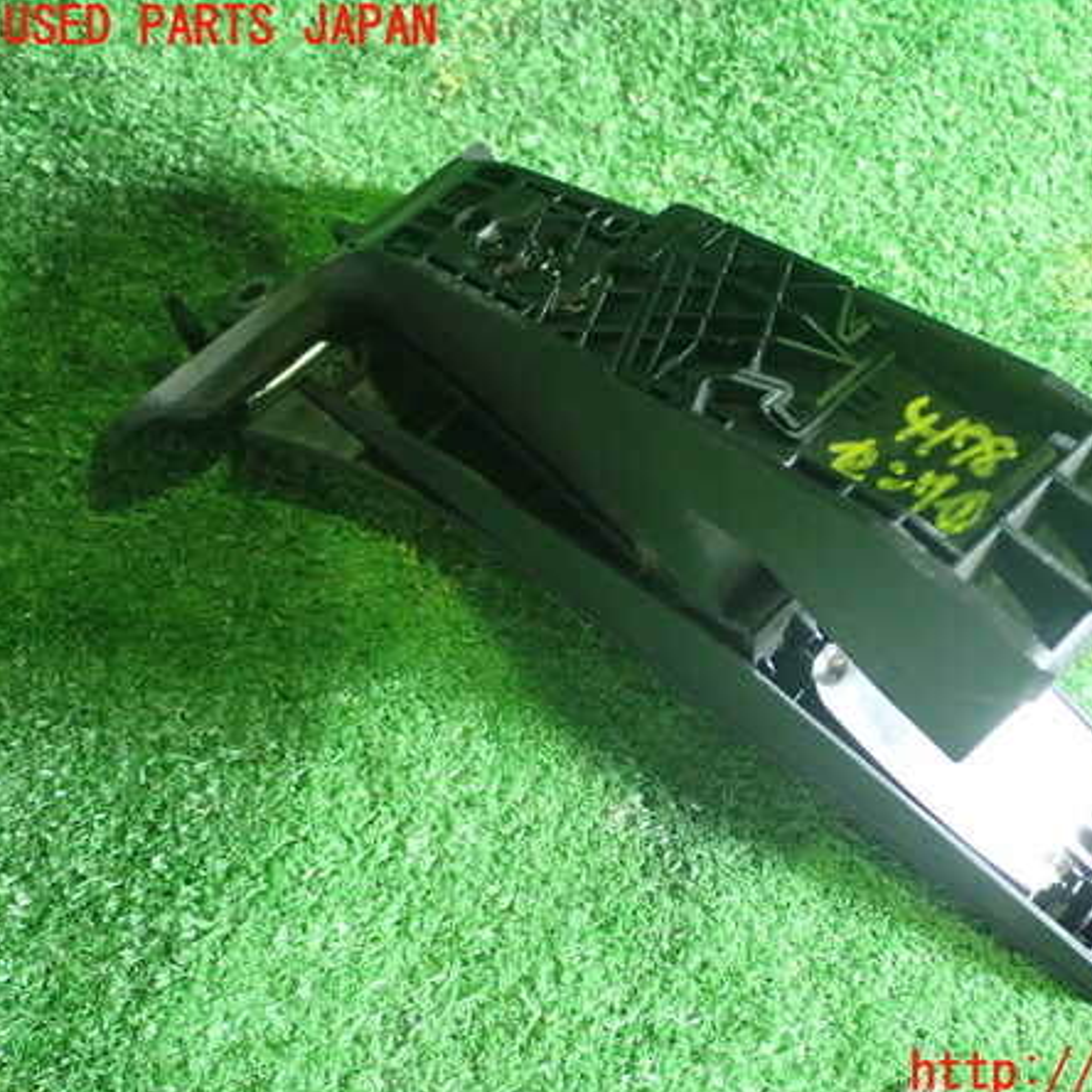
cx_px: 728
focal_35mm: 49
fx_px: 1749
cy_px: 551
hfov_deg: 34.4
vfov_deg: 34.7
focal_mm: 7.31
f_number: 2.8
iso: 800
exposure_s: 1/40
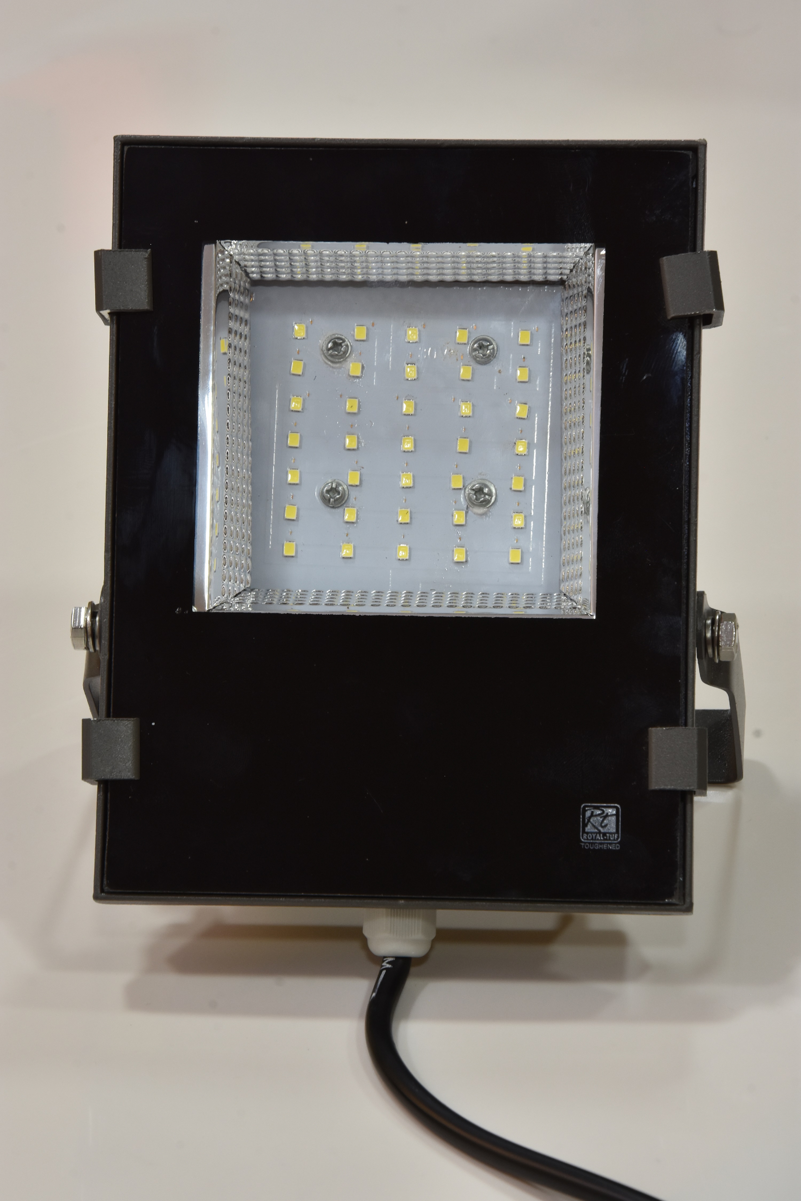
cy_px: 600
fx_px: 5256
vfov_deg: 13.0
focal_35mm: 158
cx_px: 400
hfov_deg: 8.7
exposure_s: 1/10
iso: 500
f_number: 20
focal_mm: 105
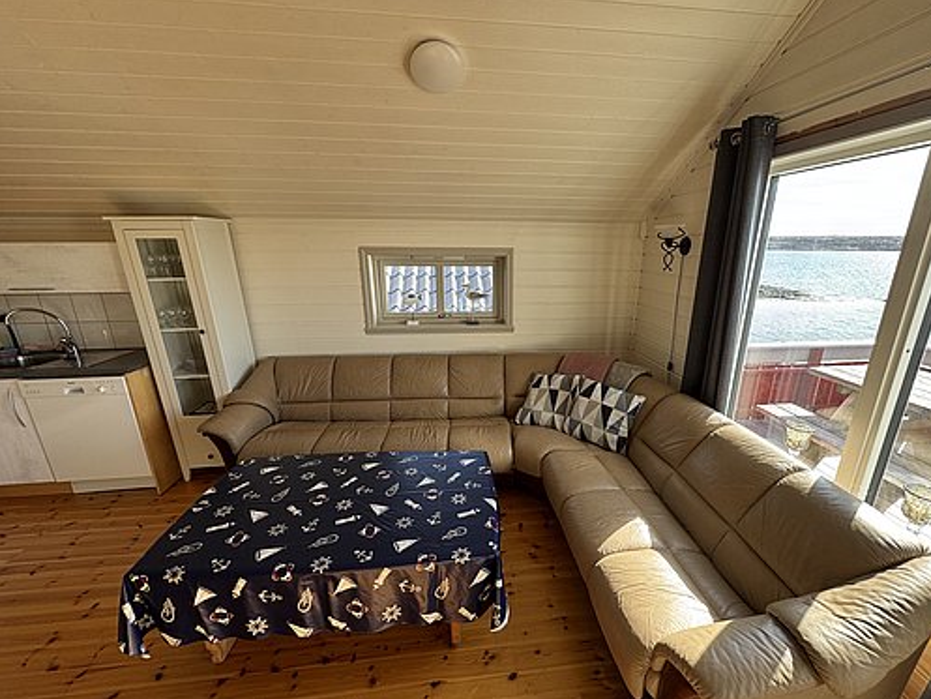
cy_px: 365
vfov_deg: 81.7
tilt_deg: -15.6
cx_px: 497
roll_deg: +0.3
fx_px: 404
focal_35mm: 15
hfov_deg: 98.0
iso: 50
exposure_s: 1/99
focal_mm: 2.22
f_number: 2.2
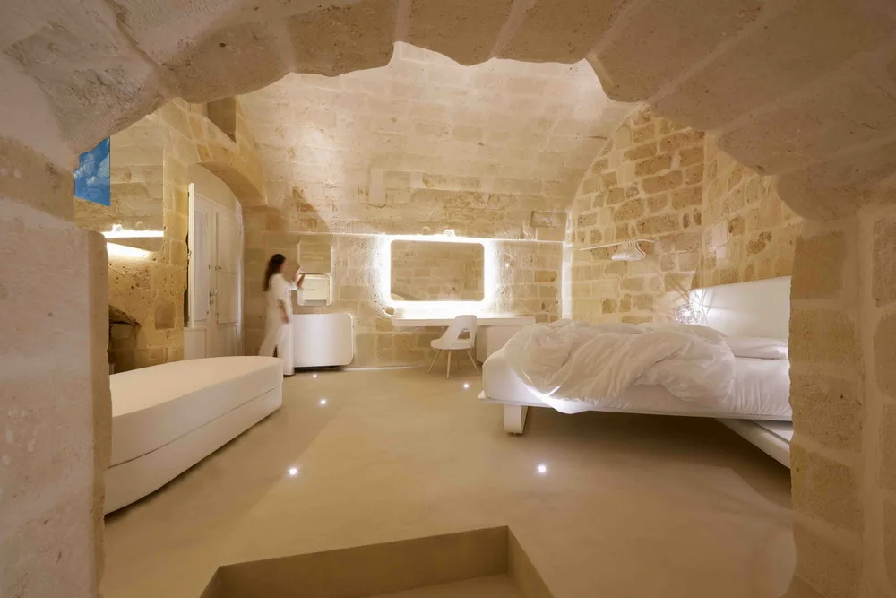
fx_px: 348
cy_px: 299
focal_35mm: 14
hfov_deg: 104.2
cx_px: 448
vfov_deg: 81.2
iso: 64
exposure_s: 3
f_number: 11
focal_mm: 14
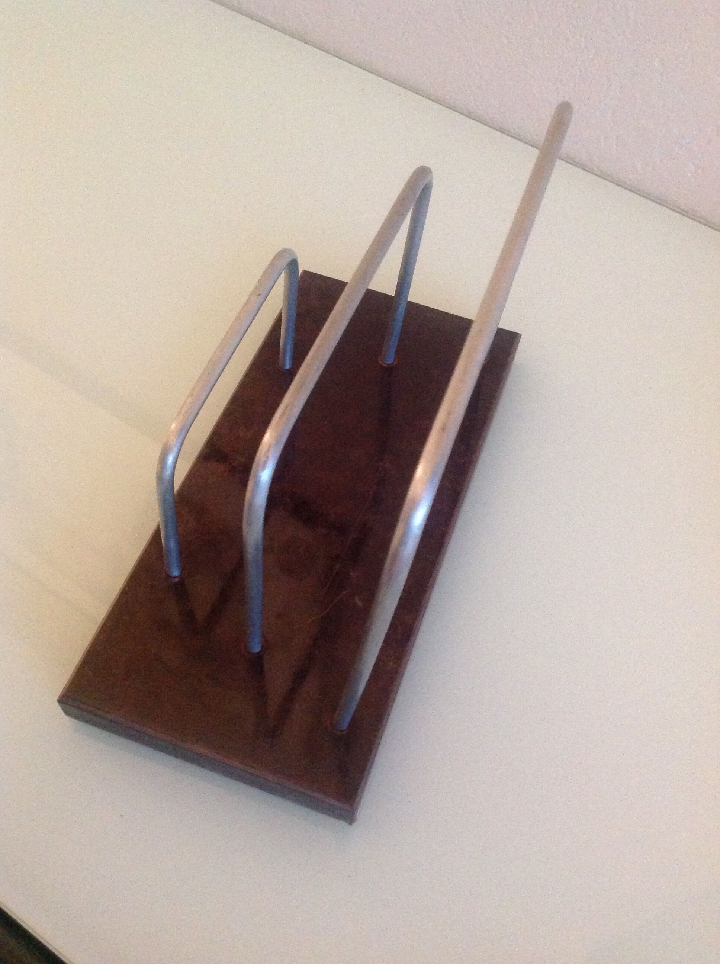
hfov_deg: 40.6
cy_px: 482
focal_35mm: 35
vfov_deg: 52.7
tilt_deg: -55.1
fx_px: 973
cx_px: 360
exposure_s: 1/17
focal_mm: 4.28
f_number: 2.4
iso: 640
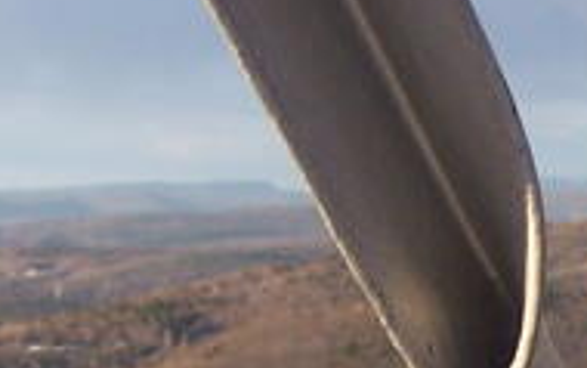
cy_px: 445
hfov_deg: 9.5
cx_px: 732
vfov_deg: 6.0
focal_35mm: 217
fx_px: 3474
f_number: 2.8
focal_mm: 6.3
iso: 80
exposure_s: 1/200
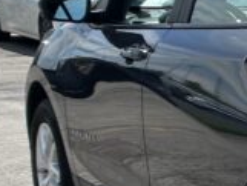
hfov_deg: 10.9
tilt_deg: -10.4
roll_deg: -1.2
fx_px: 1178
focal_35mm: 165
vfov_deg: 9.0
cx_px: 494
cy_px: 105
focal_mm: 5.7
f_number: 1.5
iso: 50
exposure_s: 1/4831
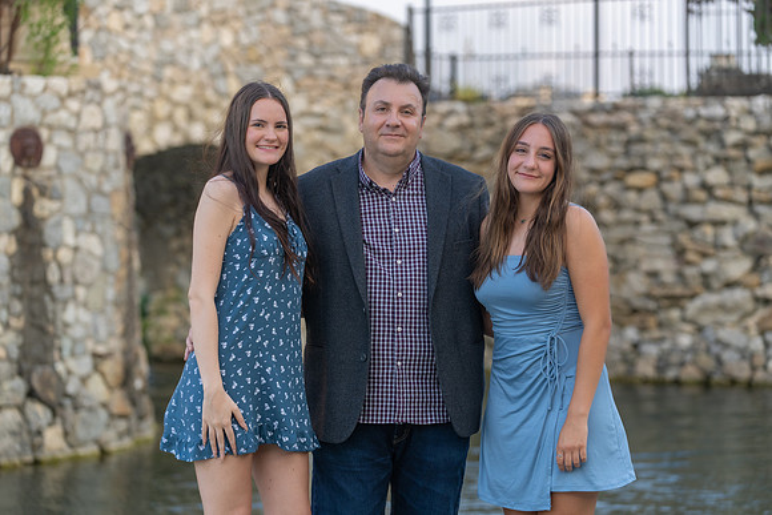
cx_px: 386
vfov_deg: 11.4
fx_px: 2574
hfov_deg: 17.1
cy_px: 258
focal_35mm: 120
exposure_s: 1/320
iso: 200
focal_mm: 120
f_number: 3.5
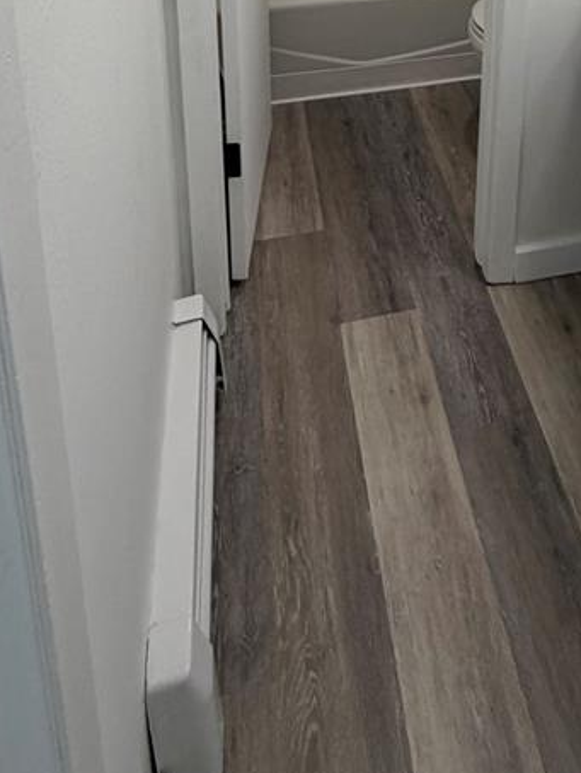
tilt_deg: -14.3
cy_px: -169
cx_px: 453
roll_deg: -1.5
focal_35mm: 37
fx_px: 827
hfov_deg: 37.5
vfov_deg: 37.2
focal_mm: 2.22
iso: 100
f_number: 2.2
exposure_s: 1/120
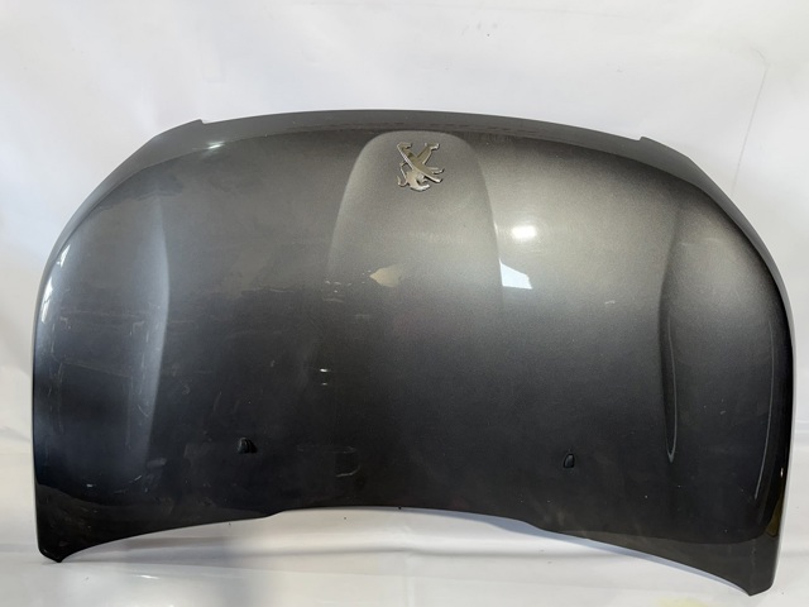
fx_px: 561
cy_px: 304
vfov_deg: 56.8
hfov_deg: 71.6
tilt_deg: -27.4
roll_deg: -1.3
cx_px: 404
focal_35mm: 24
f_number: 1.78
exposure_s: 1/100
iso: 200
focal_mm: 6.76
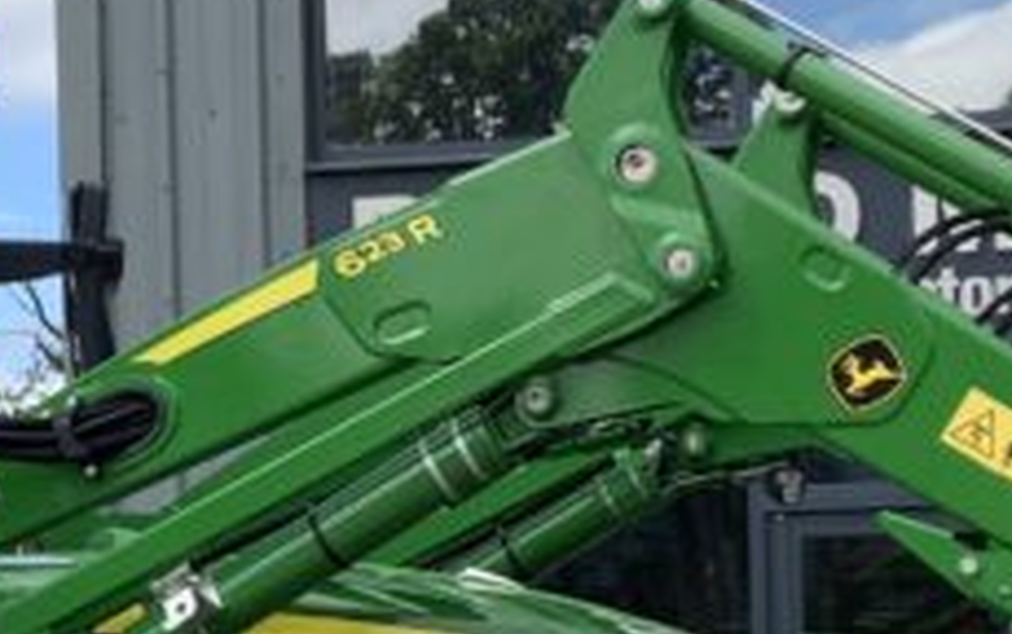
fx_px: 3780
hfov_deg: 15.2
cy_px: 638
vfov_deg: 9.5
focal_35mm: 137
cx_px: 290
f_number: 1.8
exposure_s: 1/997
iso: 16
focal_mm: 3
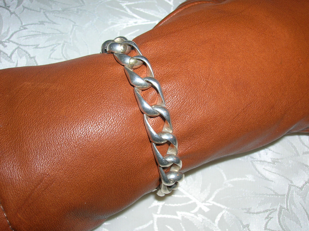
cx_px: 154
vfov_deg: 37.7
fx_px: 339
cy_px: 116
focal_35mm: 38
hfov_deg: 49.0
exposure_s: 1/60.1
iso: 50
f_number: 5
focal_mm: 6.4
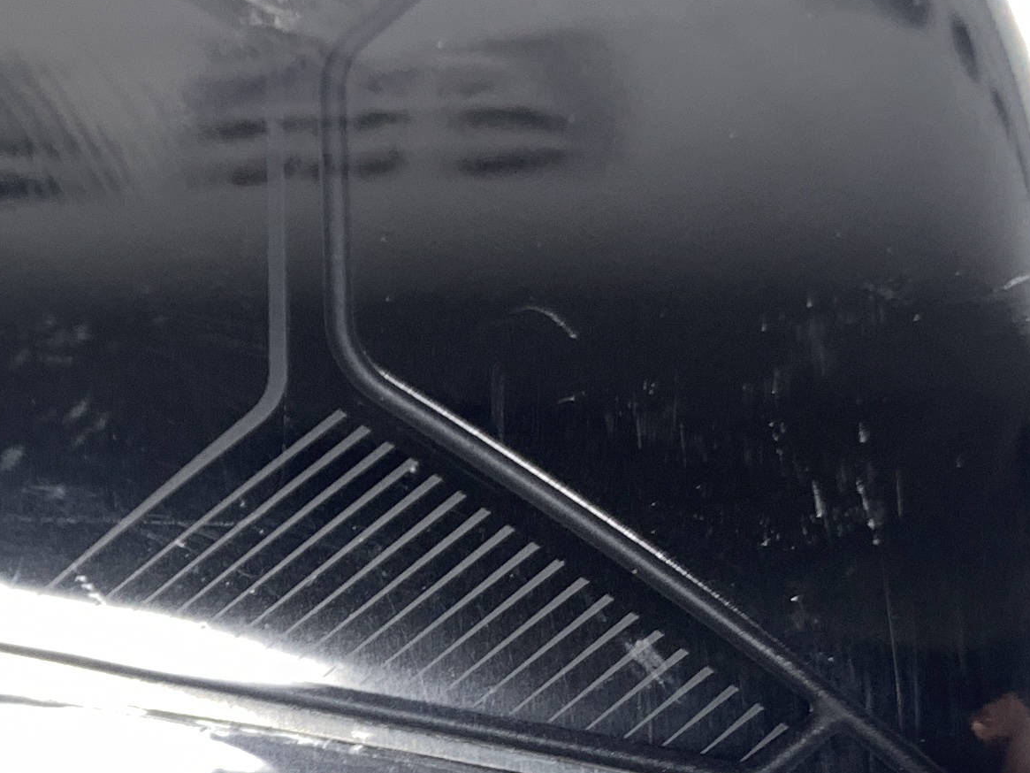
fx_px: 2678
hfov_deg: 20.9
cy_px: 758
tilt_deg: -83.0
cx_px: -35
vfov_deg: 16.1
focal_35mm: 90
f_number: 1.8
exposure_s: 1/120
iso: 40
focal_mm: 4.25
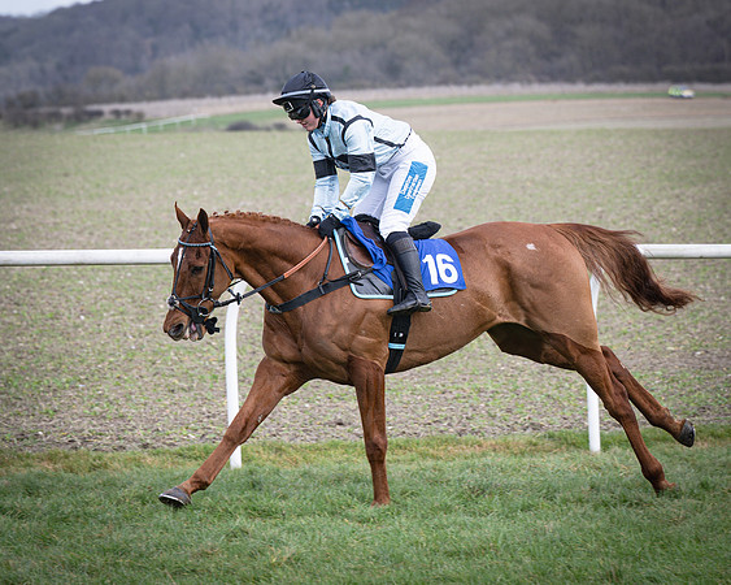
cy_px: 269
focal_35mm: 230
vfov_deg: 6.7
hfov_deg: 8.4
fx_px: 4983
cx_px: 217
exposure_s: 1/640
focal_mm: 115
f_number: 4
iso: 200
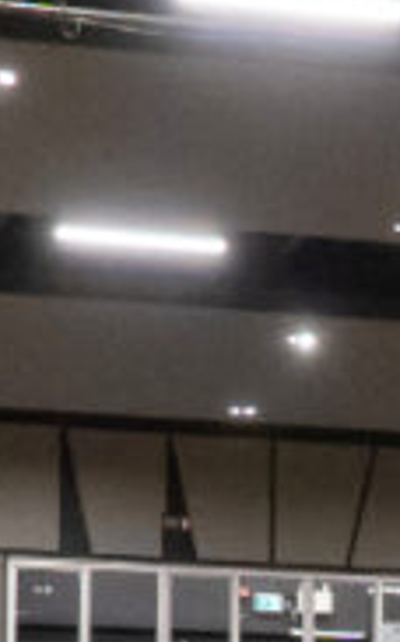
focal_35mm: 156
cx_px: 547
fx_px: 2727
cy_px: 935
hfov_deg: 8.3
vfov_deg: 12.8
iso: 6400
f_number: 5.6
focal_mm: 18
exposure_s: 1/100
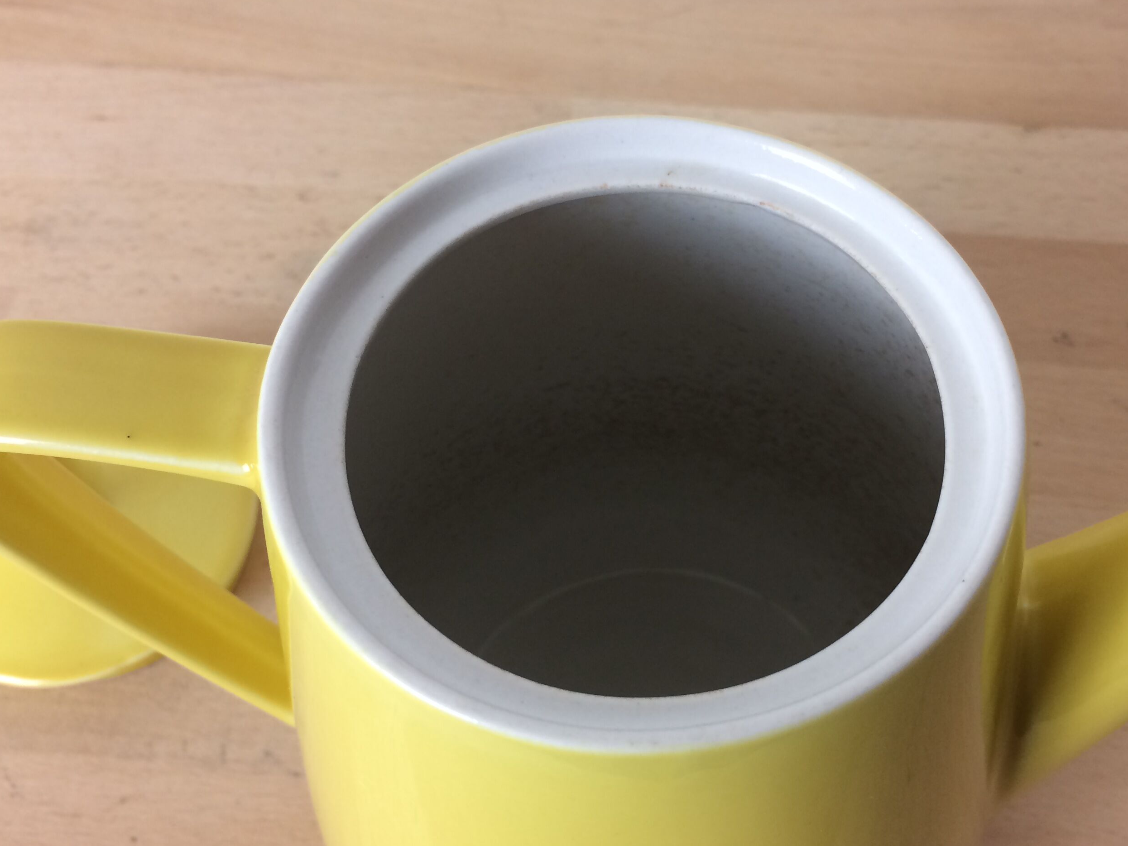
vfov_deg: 37.7
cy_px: 455
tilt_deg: -59.6
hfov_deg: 48.8
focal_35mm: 38
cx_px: 647
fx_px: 1238
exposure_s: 1/33
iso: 50
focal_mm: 4.15
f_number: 2.2
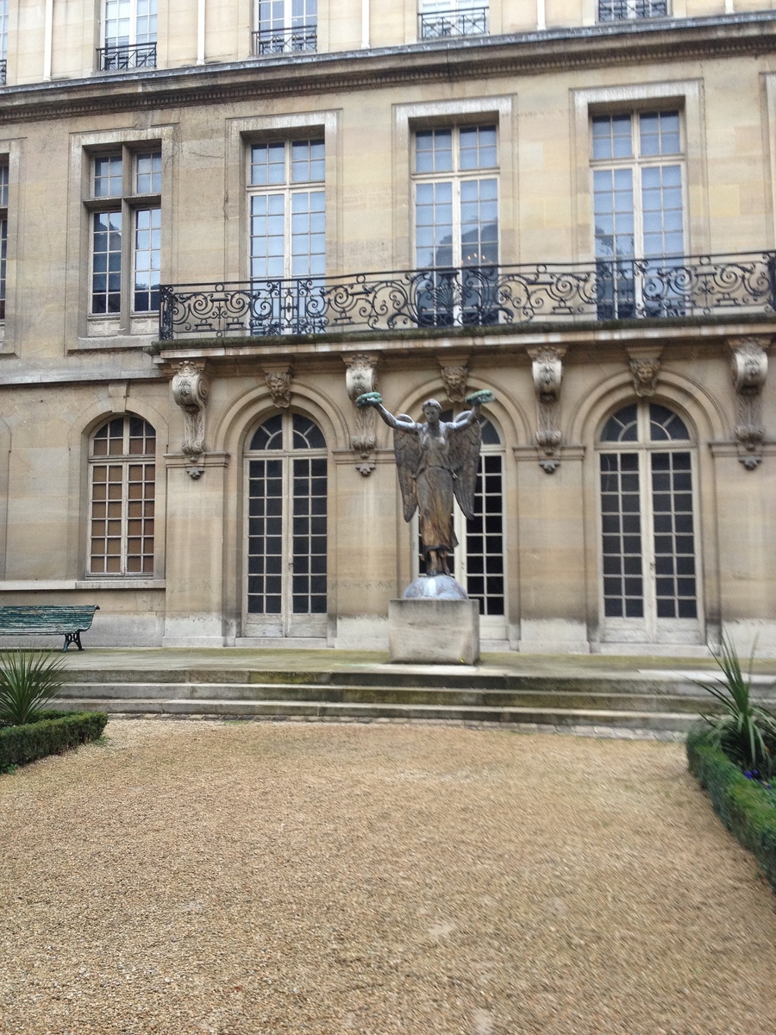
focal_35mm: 35
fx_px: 1046
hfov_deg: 40.7
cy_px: 518
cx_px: 388
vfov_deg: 52.6
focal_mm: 4.28
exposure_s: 1/120
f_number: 2.4
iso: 100
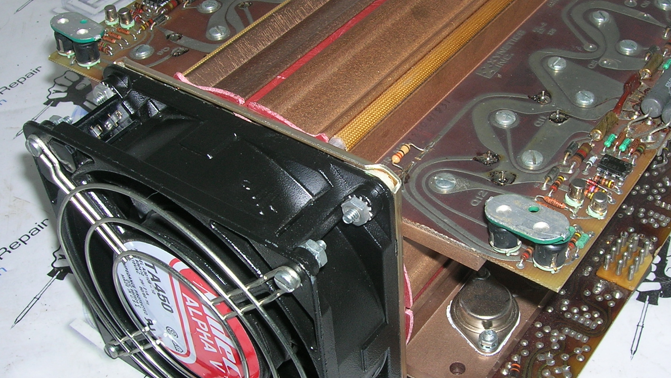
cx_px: 385
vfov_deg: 24.0
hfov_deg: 41.2
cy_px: 186
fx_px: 890
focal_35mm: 50
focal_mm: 5.7
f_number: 4.9
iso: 50
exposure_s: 1/60.1
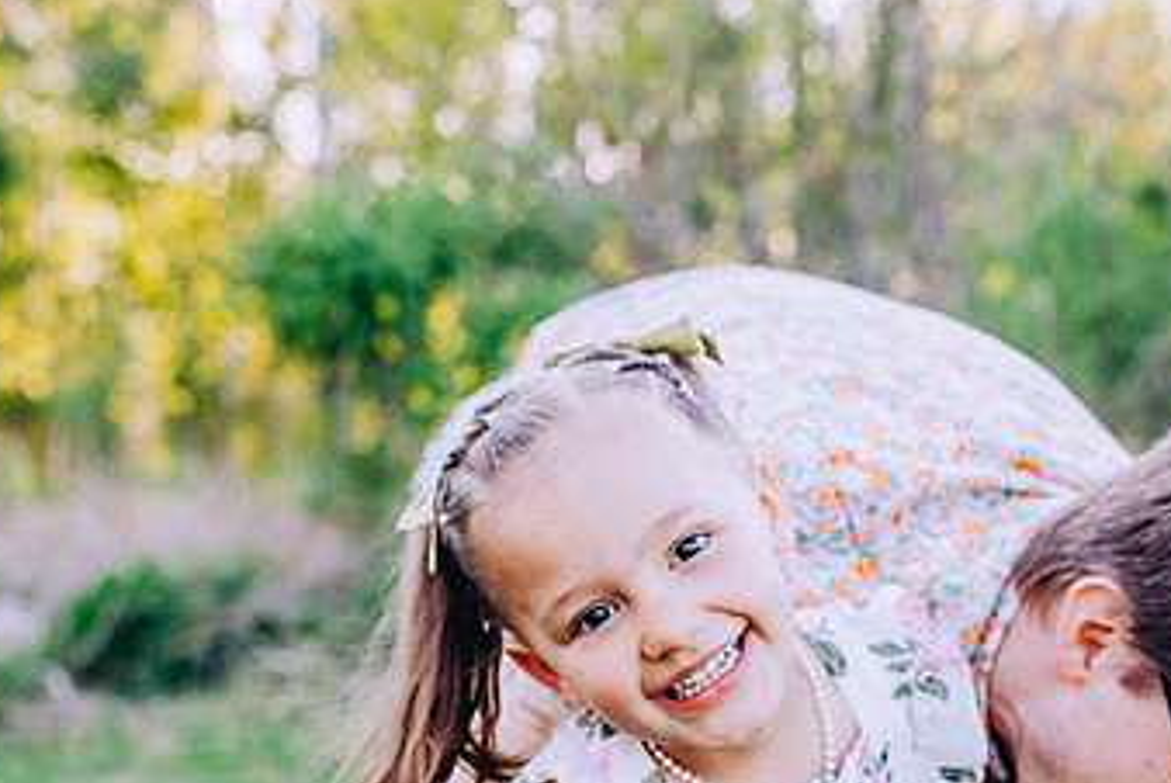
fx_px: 1953
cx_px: 676
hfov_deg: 33.3
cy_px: 650
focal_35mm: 60
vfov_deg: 22.3
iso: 160
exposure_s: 1/500
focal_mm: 35
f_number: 3.2
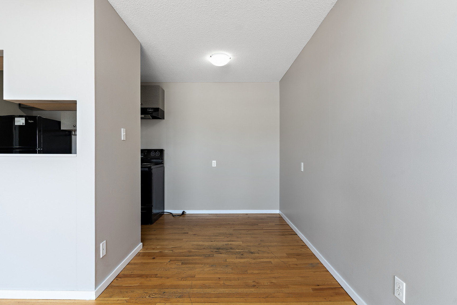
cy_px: 152
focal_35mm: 17
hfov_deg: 93.3
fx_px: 216
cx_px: 228
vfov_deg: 70.4
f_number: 8
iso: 640
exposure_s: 1/20
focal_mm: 17
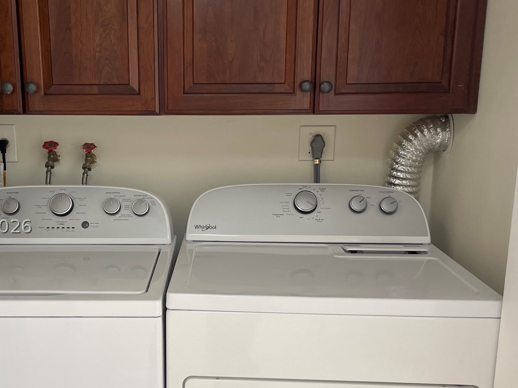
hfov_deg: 44.4
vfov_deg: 34.3
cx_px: 192
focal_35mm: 42
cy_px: 226
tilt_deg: -12.8
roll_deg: -0.5
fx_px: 629
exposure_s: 1/121
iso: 100
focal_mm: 4.2
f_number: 1.6
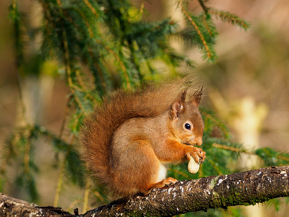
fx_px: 6795
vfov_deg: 1.8
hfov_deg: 2.4
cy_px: 133
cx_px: 181
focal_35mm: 814
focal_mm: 300
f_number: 4.5
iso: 400
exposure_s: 1/400
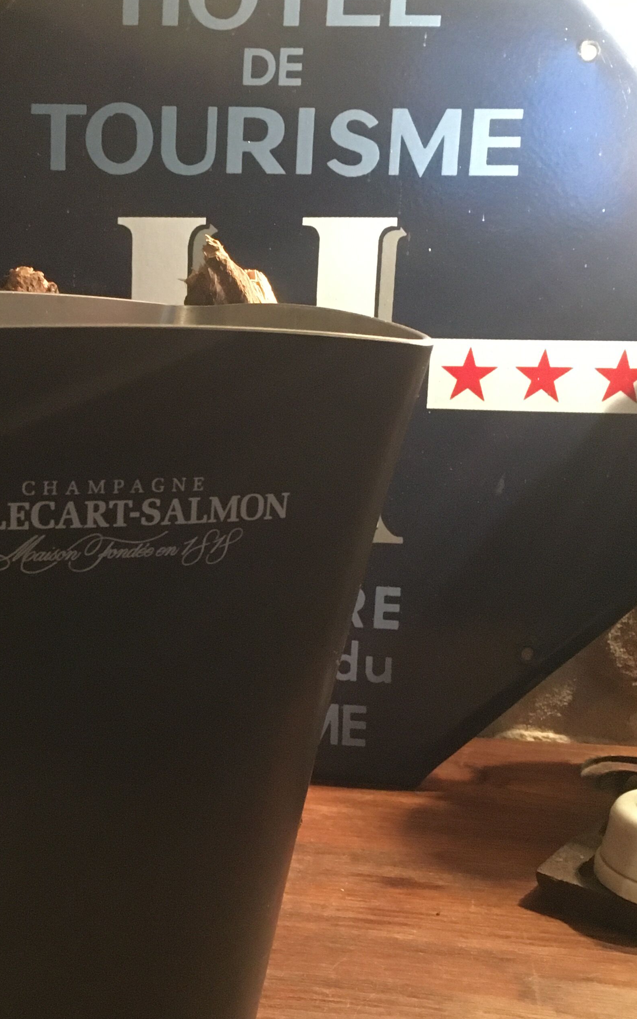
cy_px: 629
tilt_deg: -16.8
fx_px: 1361
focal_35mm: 49
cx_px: 103
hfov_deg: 25.8
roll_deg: -0.9
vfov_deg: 40.8
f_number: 2.2
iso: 250
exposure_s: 1/17
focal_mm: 4.15
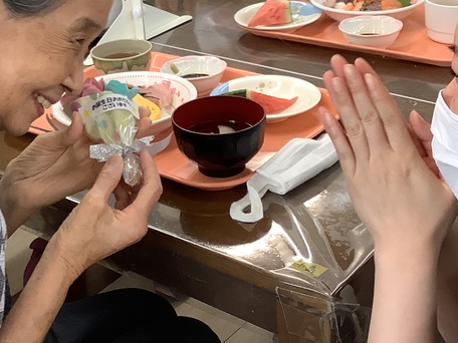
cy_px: -3
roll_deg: +5.7
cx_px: 154
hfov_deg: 28.4
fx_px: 900
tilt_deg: -16.7
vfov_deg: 20.9
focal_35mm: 68
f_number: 2.4
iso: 80
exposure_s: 1/60
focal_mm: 3.3
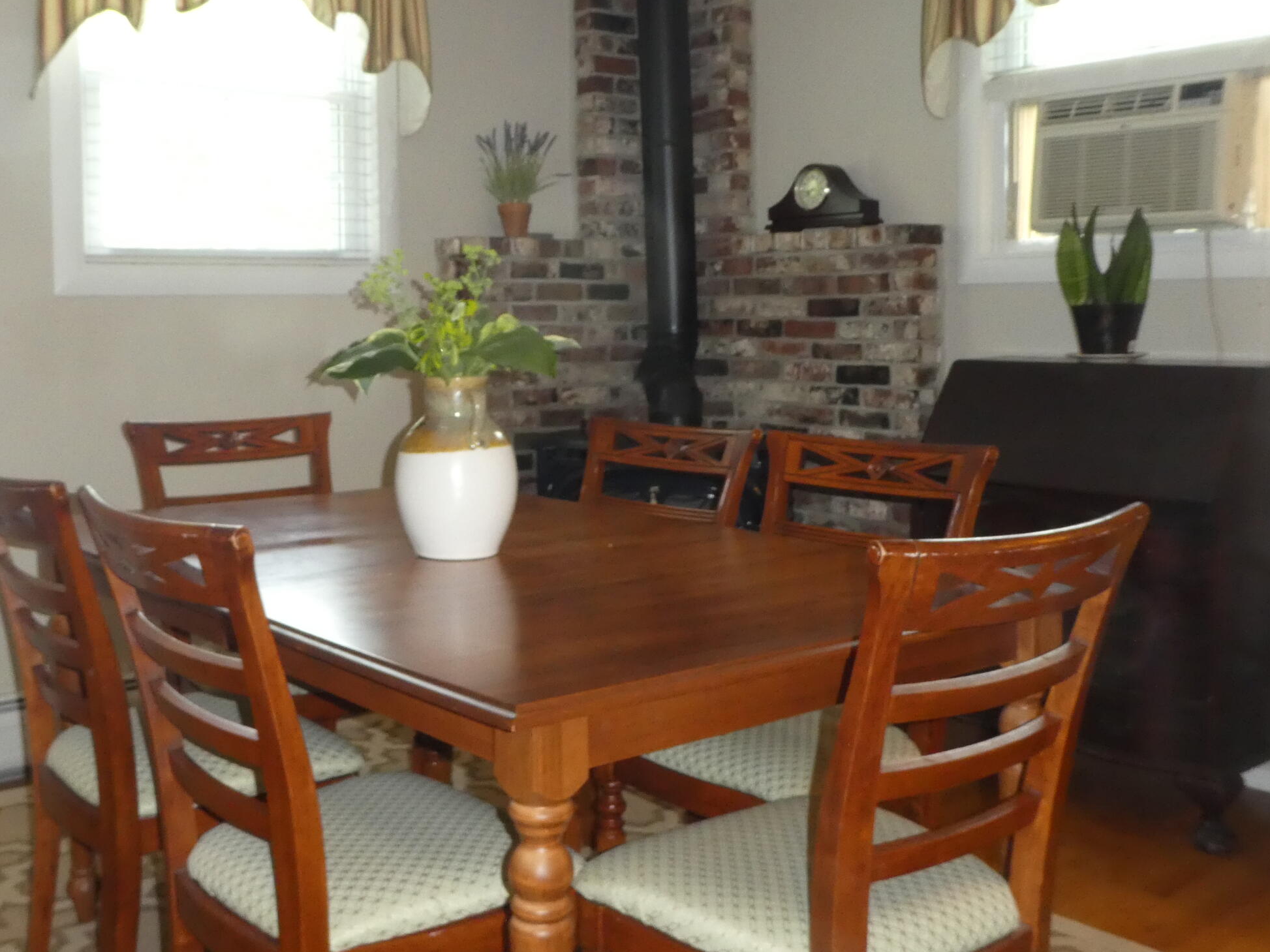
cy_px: 408
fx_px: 1357
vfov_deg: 38.6
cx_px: 519
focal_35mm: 37
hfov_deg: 49.9
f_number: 3.5
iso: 400
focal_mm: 4.3
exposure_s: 1/30
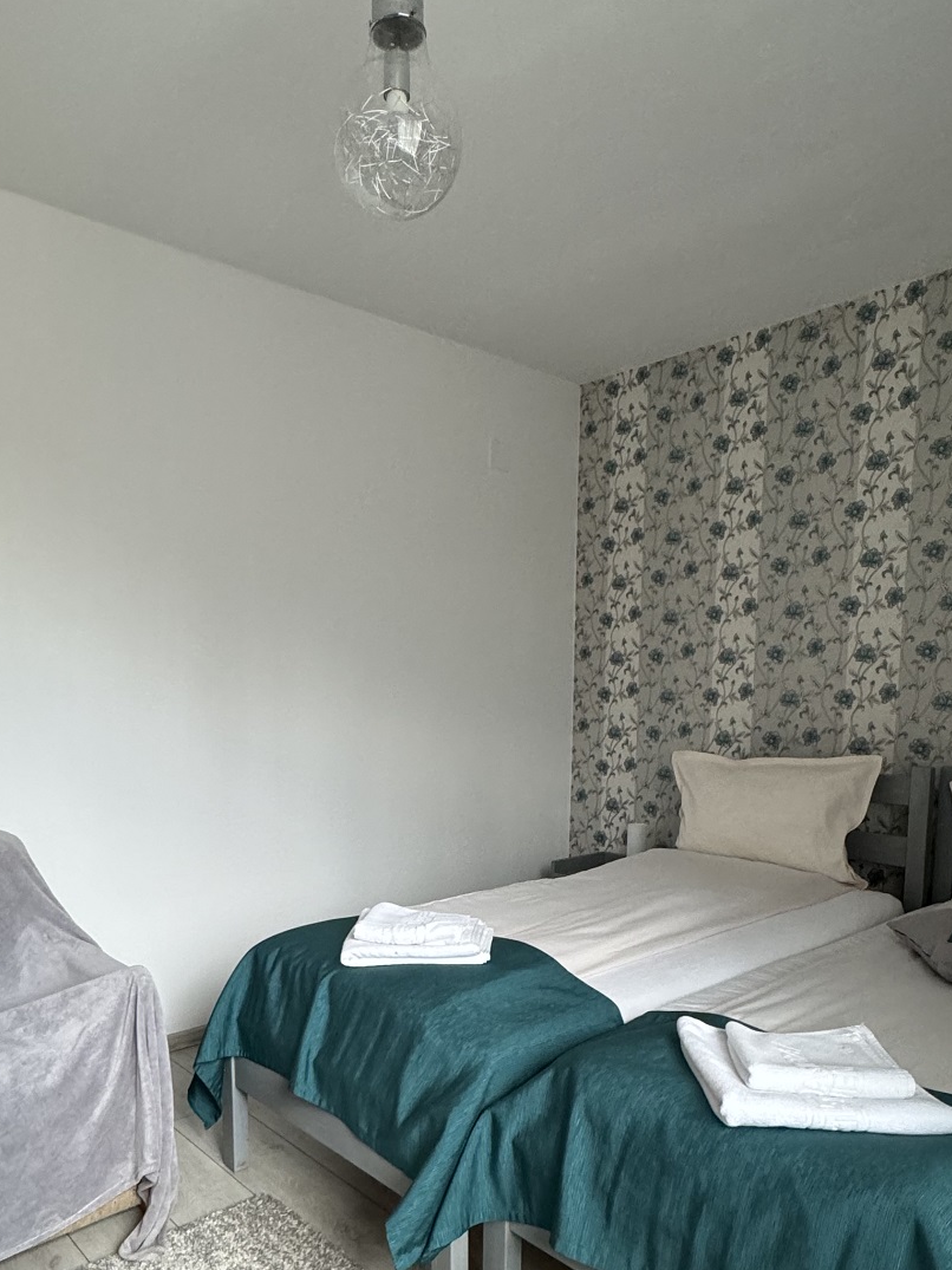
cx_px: 436
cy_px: 799
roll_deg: -0.1
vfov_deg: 68.3
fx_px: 917
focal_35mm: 25
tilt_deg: -7.4
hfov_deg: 54.8
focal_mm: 2.22
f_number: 2.2
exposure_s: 1/92
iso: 320
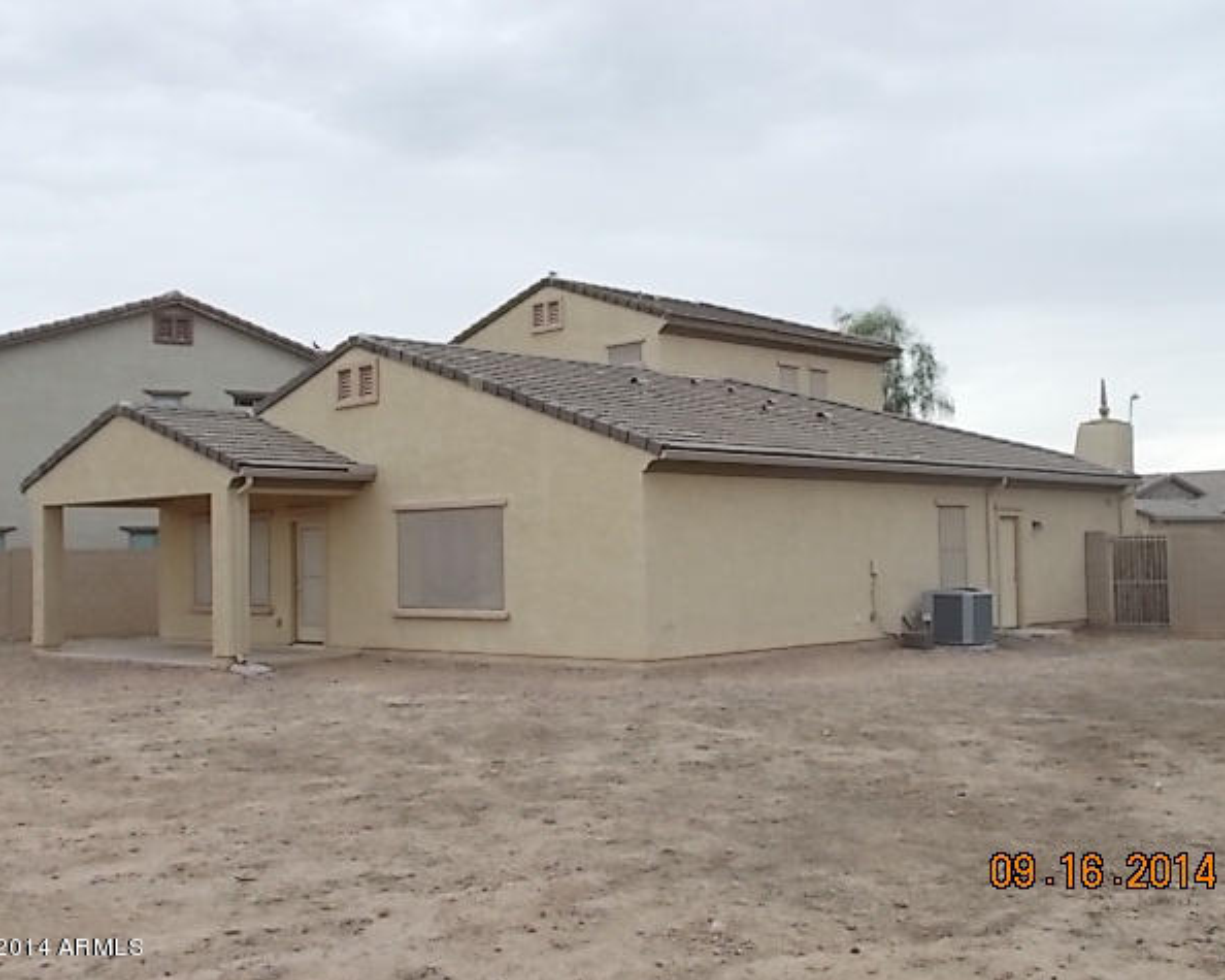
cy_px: 493
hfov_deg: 44.8
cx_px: 623
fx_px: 1486
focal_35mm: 41
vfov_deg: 36.5
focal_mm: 6.9
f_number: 3.9
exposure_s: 1/200
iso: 80
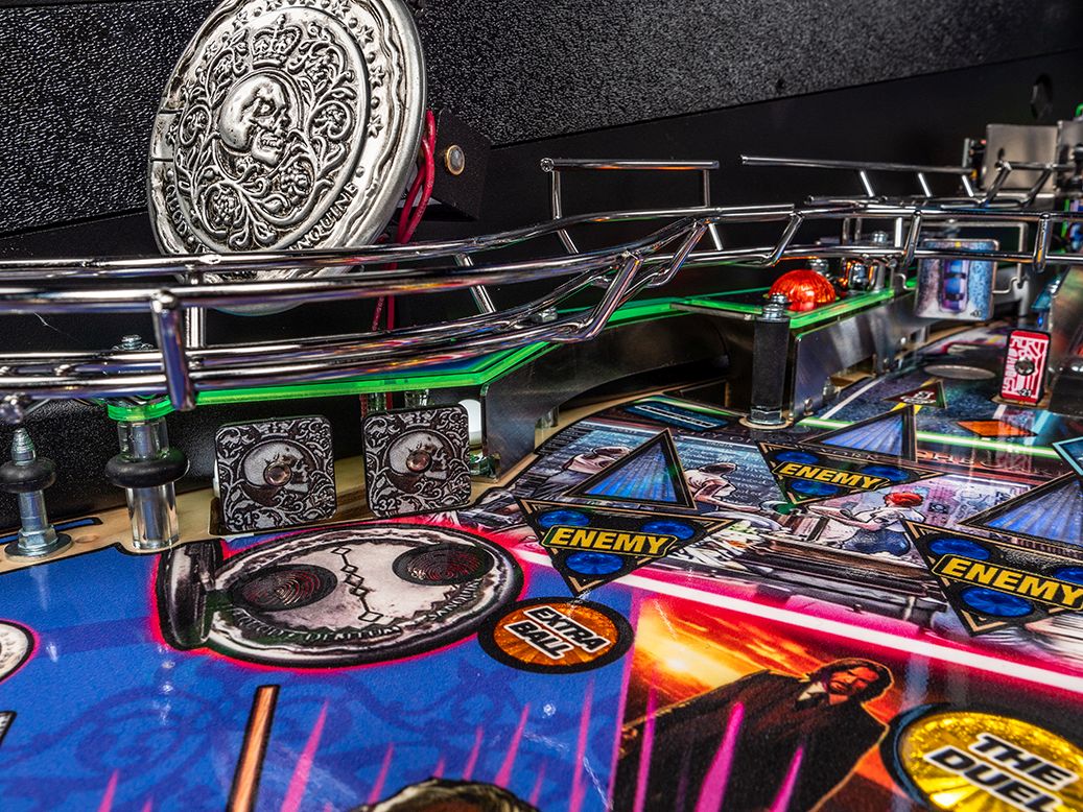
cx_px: 542
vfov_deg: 46.8
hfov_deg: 60.0
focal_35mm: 30
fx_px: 939
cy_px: 406
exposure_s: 1/125
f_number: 10
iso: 100
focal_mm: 14
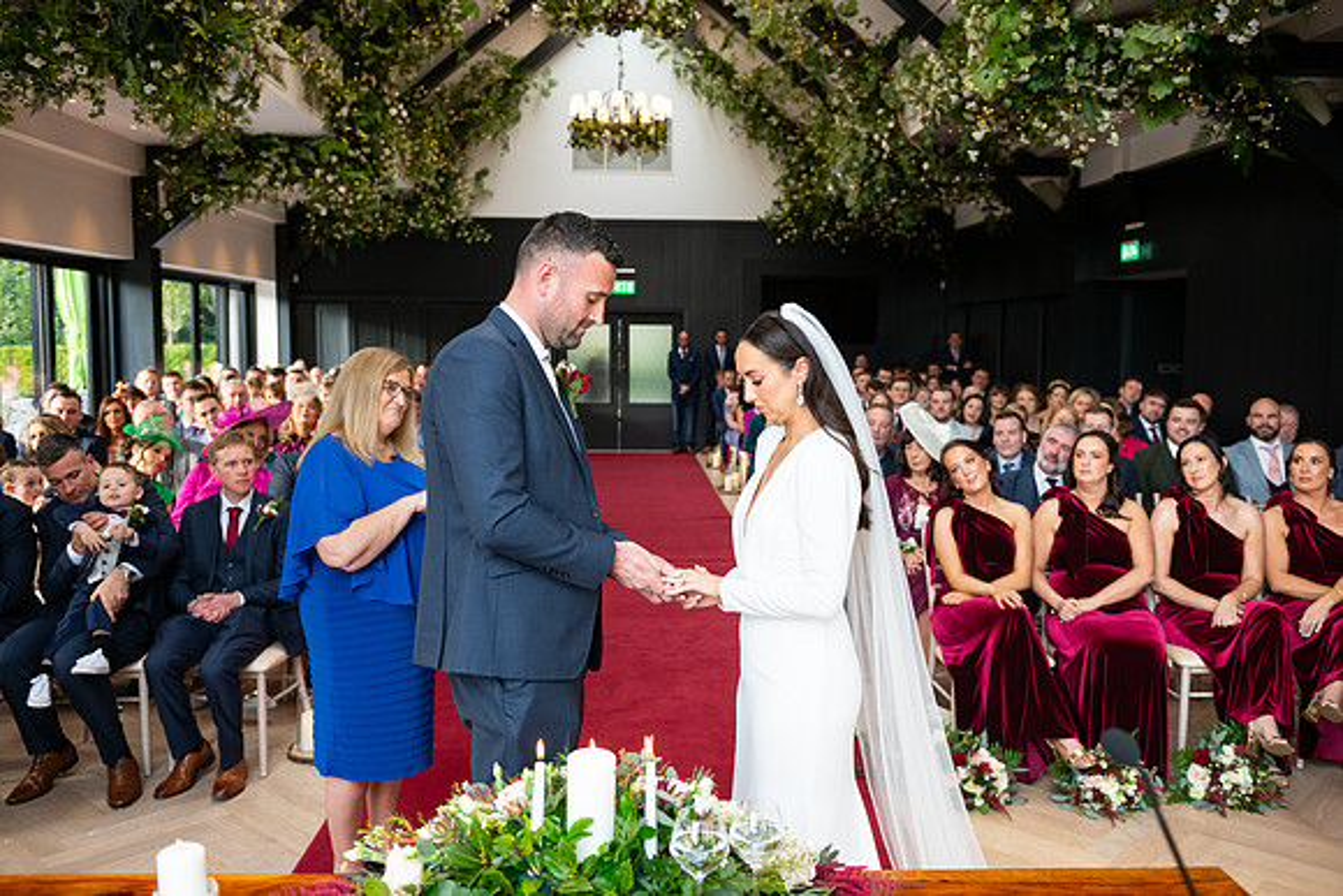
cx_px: 672
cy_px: 448
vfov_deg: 41.1
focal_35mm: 32
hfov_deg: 58.7
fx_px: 1194
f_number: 3.5
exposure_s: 1/160
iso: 640
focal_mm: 32
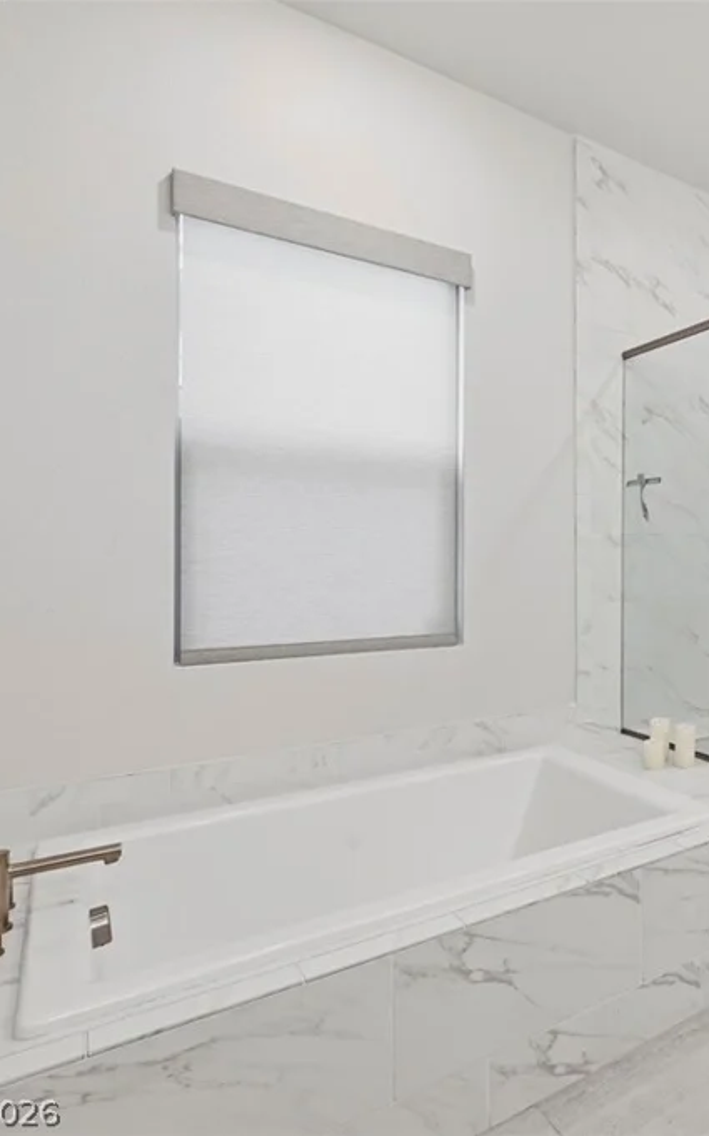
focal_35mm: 24
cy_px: 568
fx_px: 736
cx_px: 747
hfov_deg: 42.5
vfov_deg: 75.4
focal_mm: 15.5
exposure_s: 1/160
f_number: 9
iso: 500
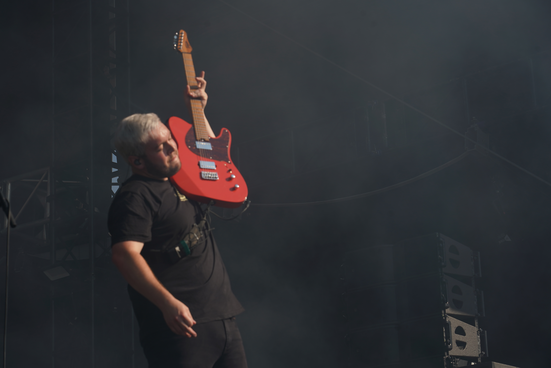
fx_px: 1607
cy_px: 184
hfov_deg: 19.5
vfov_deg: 13.0
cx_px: 276
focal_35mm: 105
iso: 100
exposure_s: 1/500
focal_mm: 105
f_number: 8
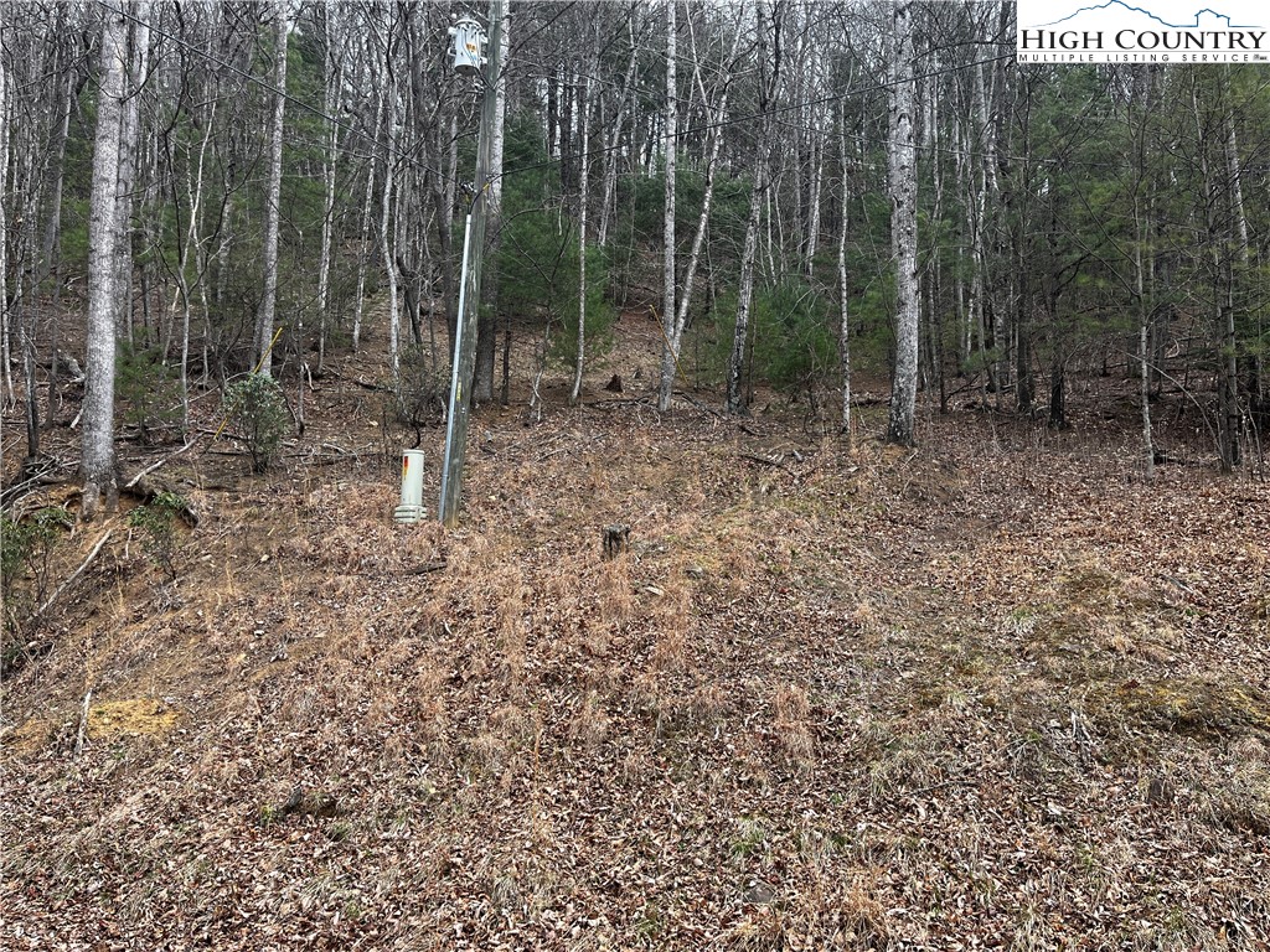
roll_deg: -0.1
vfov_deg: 53.1
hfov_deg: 67.3
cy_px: 476
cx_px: 635
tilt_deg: +6.8
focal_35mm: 26
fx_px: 954
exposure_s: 1/688
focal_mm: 5.1
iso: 50
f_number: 1.6
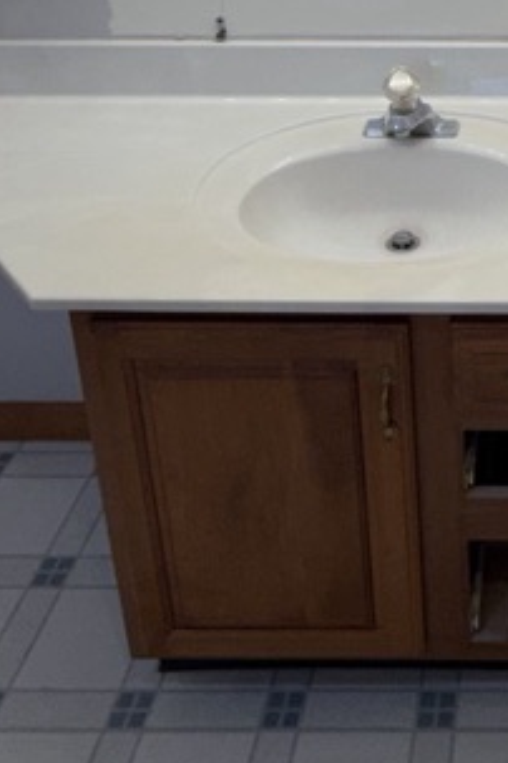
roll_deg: +1.6
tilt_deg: -18.4
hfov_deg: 25.7
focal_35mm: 48
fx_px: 1016
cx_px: 578
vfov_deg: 36.0
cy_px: -43
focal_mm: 2.22
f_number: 2.2
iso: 40
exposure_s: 1/120
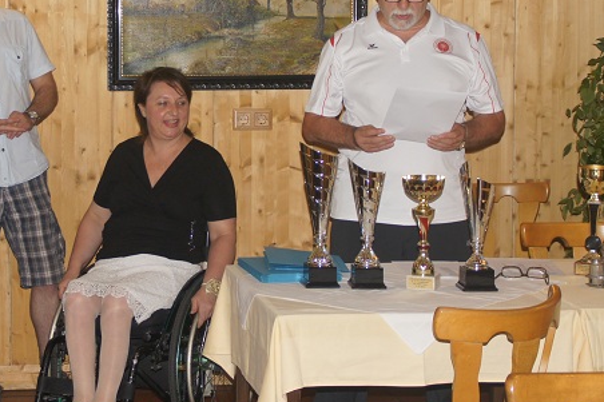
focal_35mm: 93
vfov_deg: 14.7
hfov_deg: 21.8
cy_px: 112
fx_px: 1558
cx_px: 166
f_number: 4.5
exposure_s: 1/60
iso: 500
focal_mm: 35
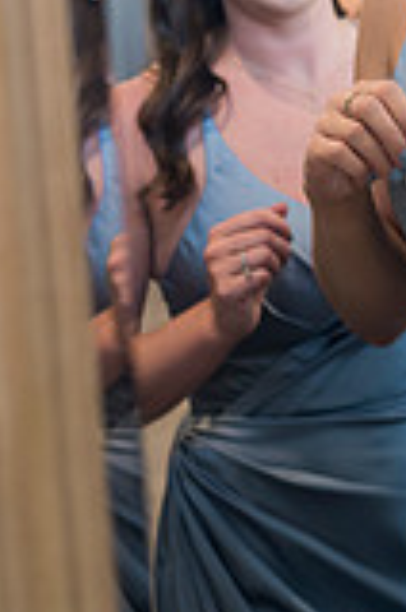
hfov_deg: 9.6
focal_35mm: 141
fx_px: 2395
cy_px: -153
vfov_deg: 14.1
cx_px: 479
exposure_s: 1/200
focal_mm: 50
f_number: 2.5
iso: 800
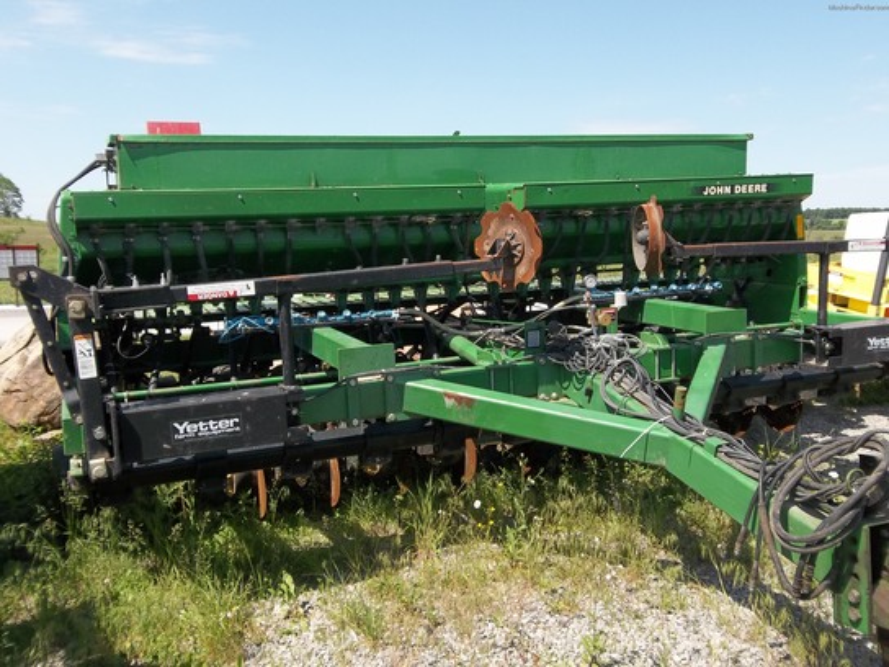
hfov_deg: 56.8
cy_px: 334
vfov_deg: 44.2
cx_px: 444
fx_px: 822
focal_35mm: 32
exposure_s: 1/500
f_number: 3.7
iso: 80
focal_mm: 5.7
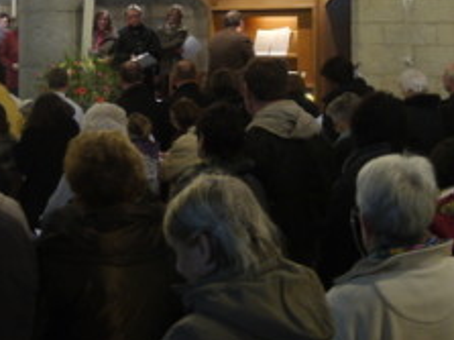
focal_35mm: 112
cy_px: -15
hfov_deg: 17.6
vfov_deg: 13.0
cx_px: 248
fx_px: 1468
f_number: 4.7
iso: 400
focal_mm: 25
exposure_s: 1/8
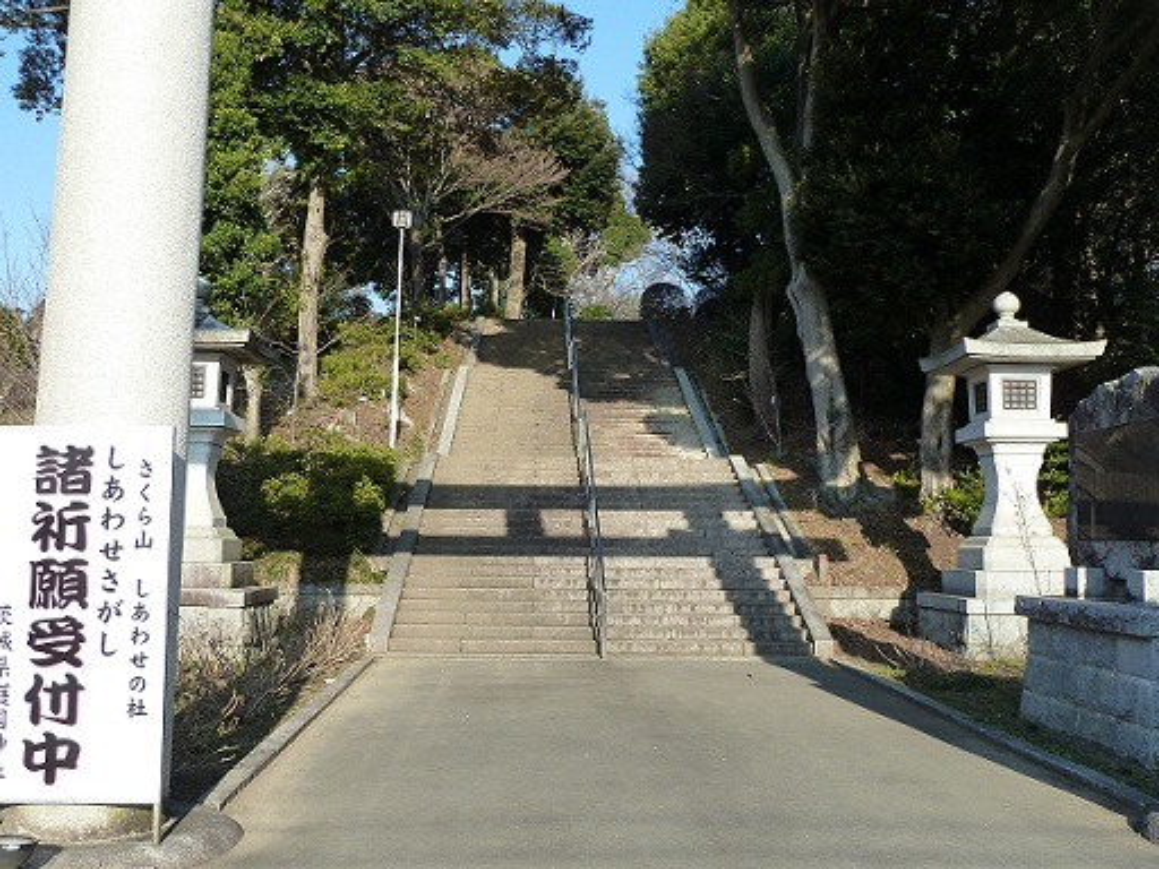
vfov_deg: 40.7
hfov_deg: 52.6
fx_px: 1172
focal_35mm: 35
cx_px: 580
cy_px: 434
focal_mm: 5.7
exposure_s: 1/320
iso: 125
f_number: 4
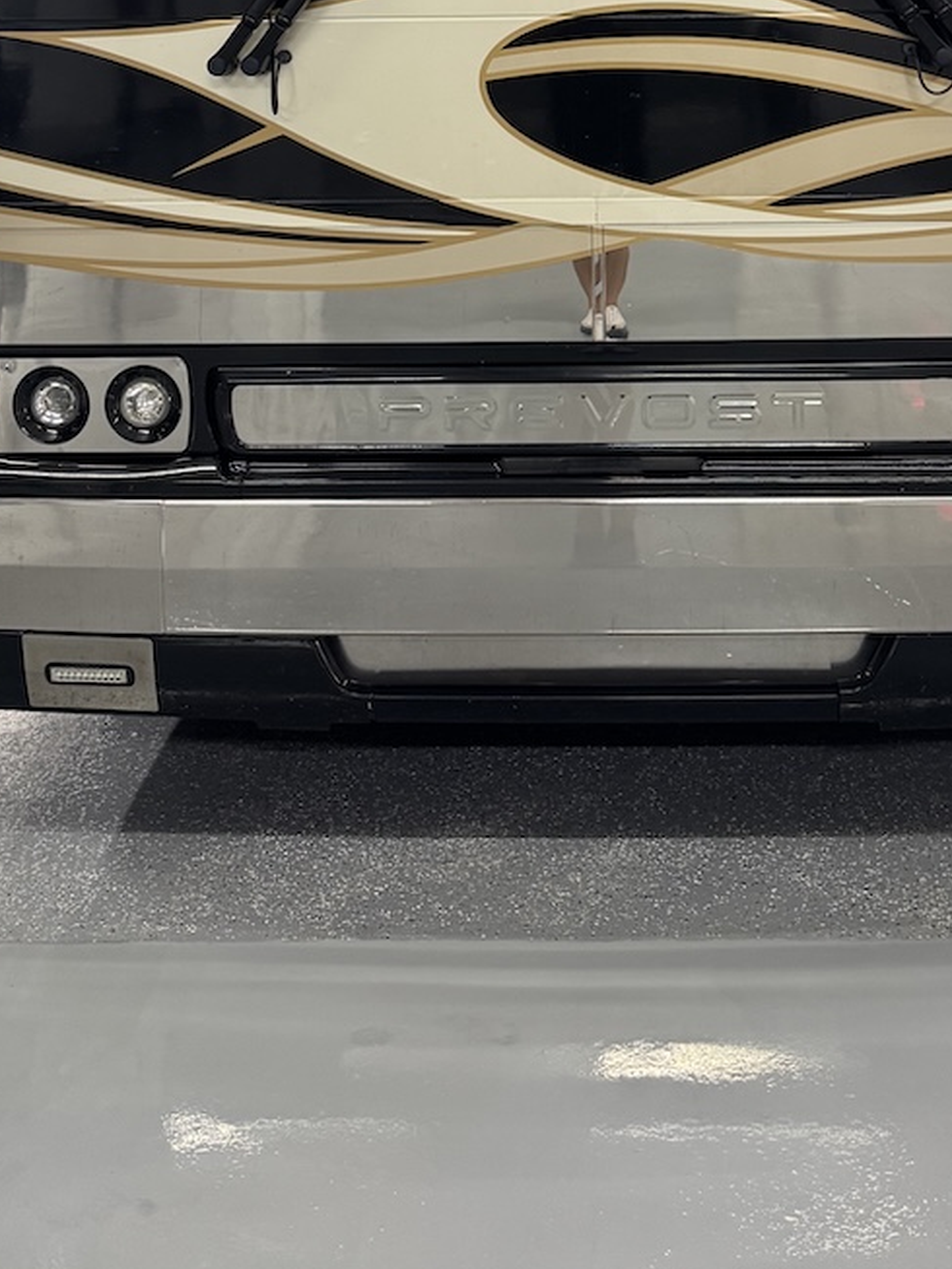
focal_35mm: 49
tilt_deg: -3.0
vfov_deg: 35.4
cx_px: 569
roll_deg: +1.4
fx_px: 1796
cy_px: 13
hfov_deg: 29.6
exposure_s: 1/60
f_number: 1.78
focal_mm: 6.76
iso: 250
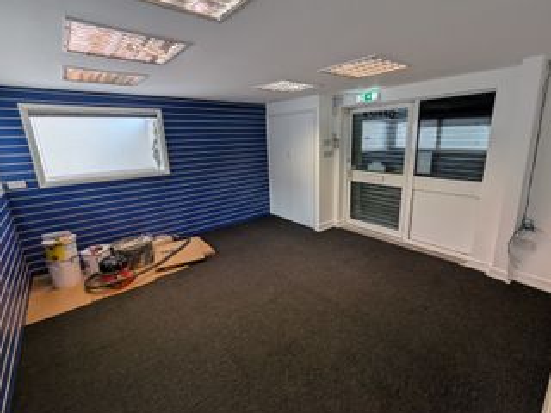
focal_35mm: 15
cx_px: 289
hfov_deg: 98.1
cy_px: 200
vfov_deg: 81.7
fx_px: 239
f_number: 1.7
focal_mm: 2.02
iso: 50
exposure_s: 1/150
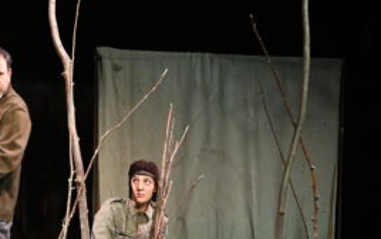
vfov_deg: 15.8
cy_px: 193
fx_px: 852
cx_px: 48
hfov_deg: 24.6
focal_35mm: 82
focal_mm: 24
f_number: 4
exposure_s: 1/60
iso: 5000
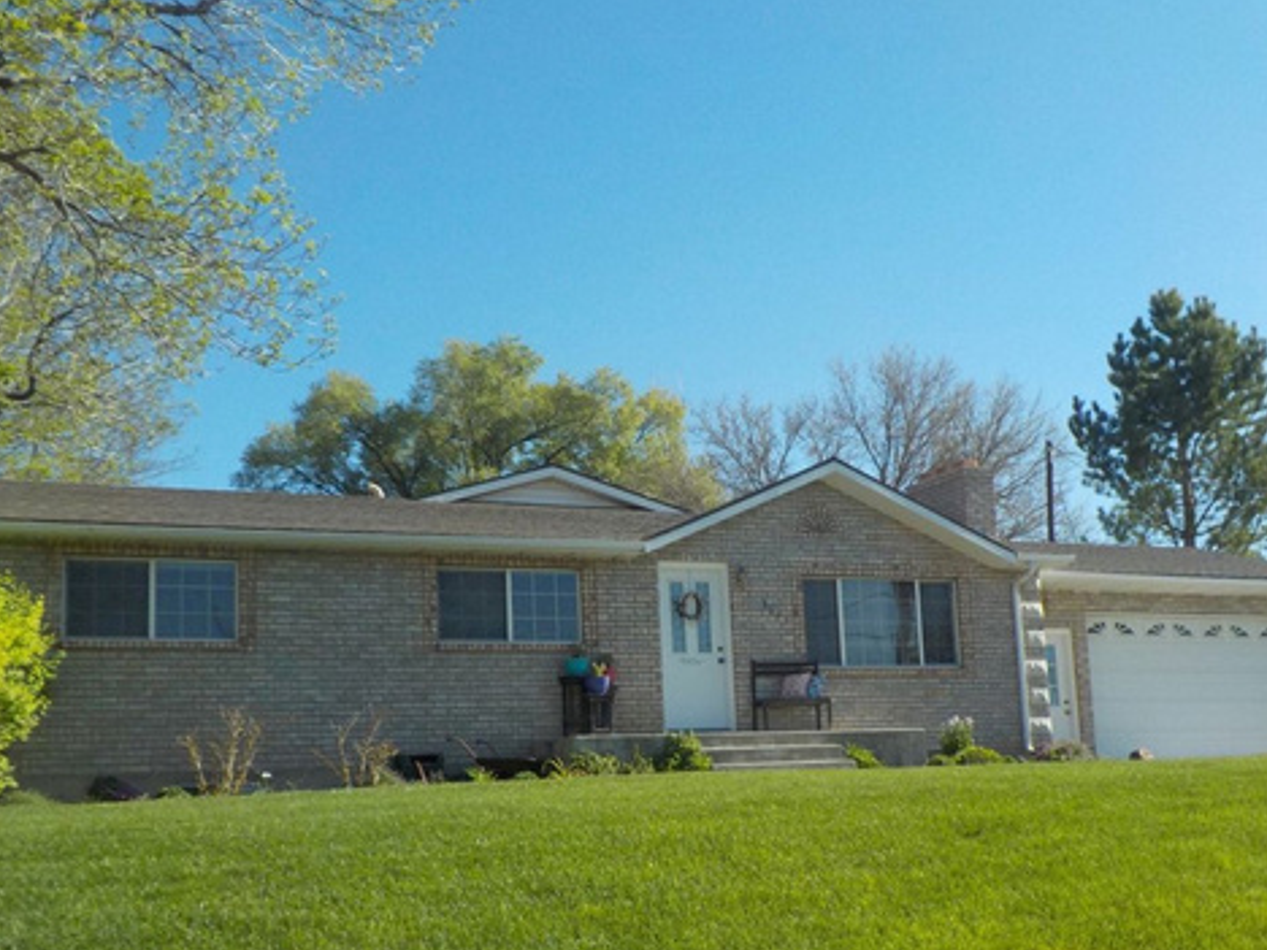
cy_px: 558
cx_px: 661
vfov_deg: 35.0
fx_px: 1501
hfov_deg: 45.8
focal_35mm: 41
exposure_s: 1/1000
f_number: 3.3
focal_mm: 4.1
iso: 125
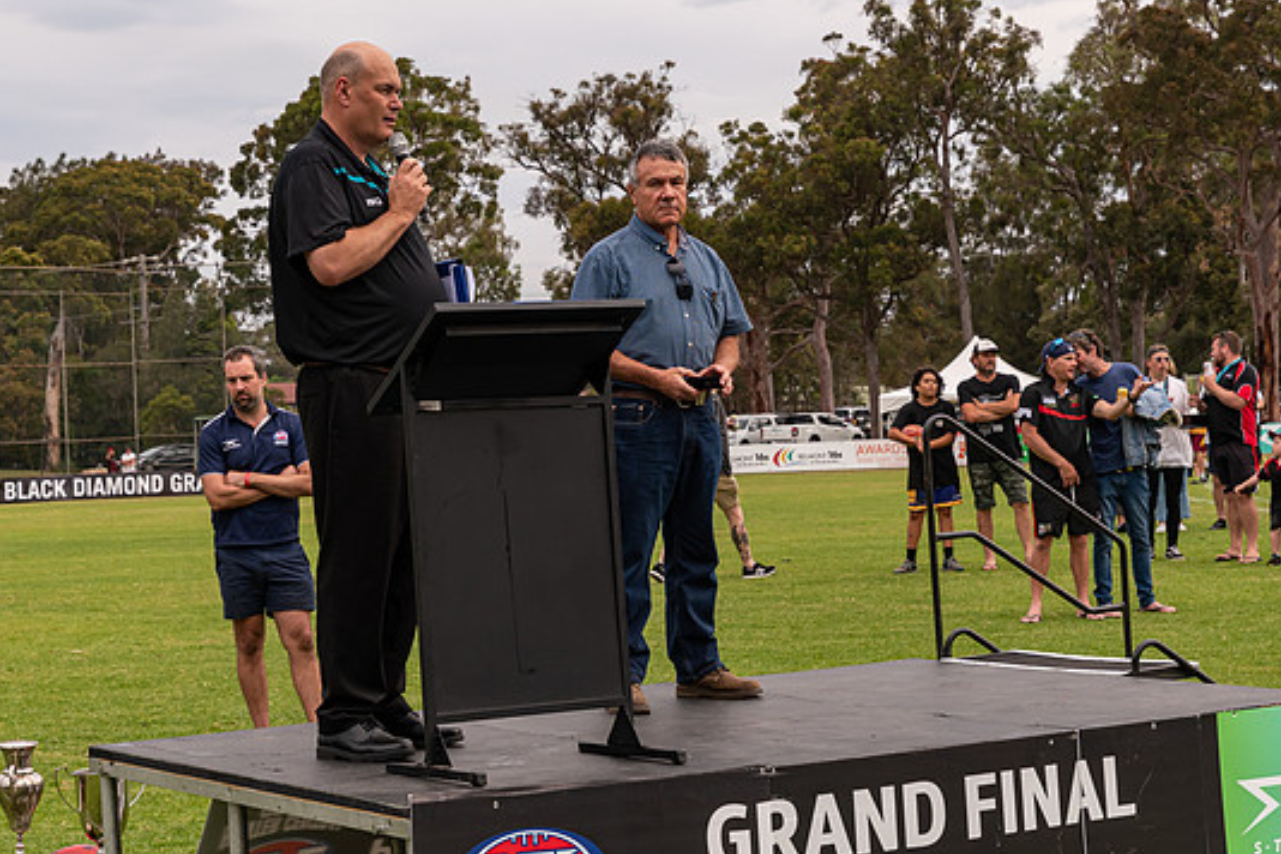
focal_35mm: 75
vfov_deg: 18.2
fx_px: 2669
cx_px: 593
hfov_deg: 27.0
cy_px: 404
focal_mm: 46
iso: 400
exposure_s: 1/320
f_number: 6.3
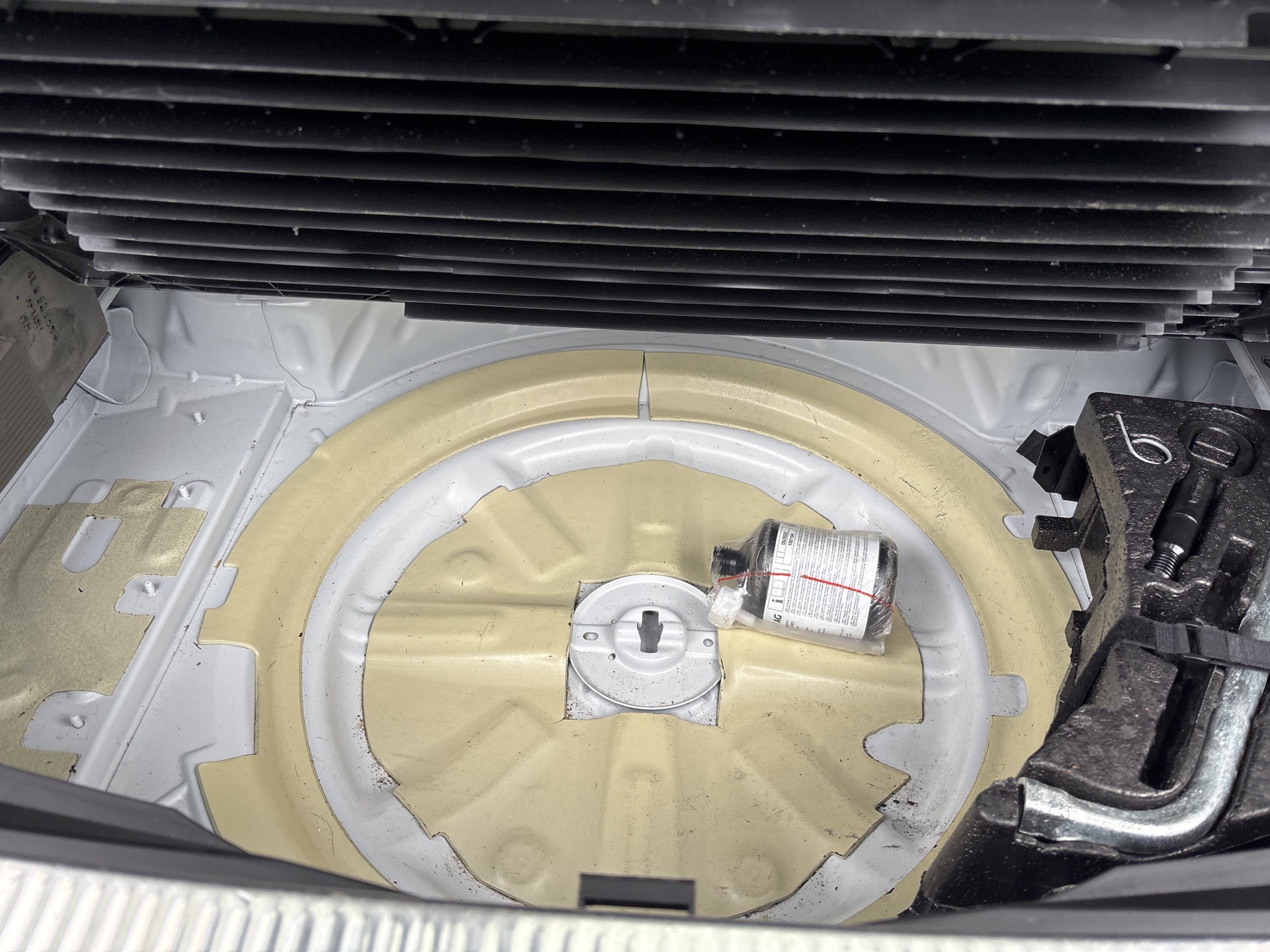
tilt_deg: -42.8
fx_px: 954
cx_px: 635
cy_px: 476
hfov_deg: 67.3
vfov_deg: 53.1
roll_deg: -3.7
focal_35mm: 26
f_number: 1.6
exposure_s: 1/121
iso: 50
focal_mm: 5.96
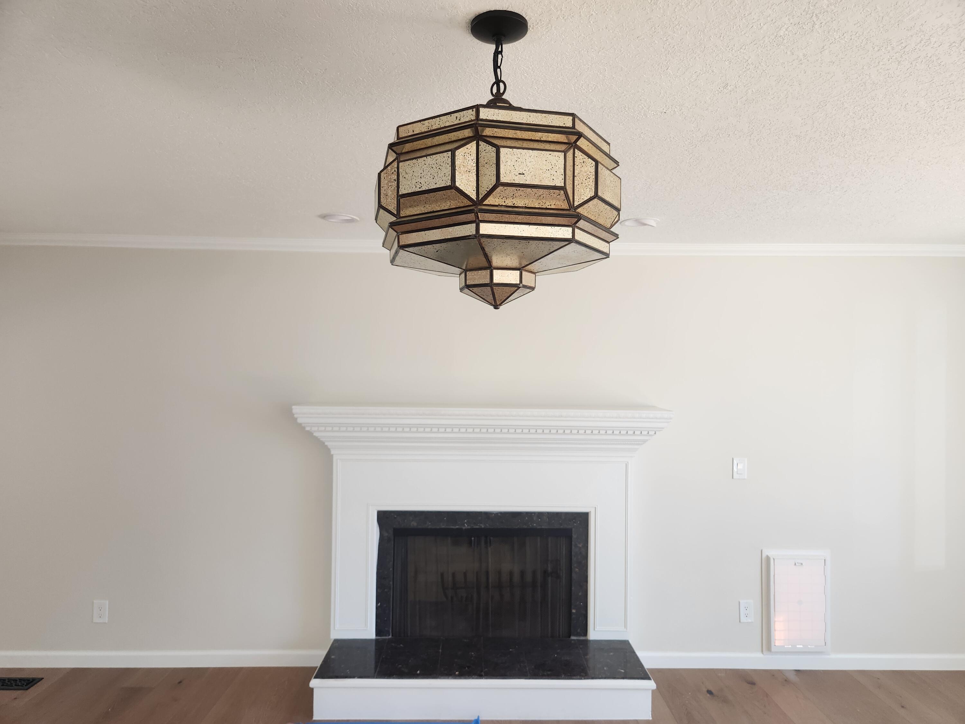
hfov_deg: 73.9
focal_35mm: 23
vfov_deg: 58.9
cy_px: 362
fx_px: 641
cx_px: 482
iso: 125
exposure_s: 1/180
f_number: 1.8
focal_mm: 5.4
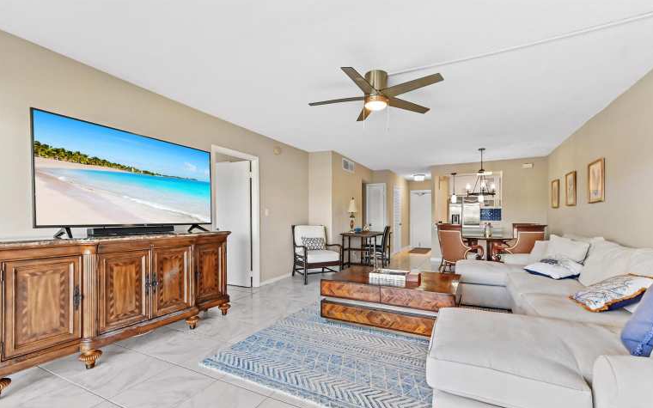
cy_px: 226
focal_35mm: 15
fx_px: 267
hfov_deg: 101.4
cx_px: 342
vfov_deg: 74.6
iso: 1250
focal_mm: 14
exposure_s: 1/60
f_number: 9
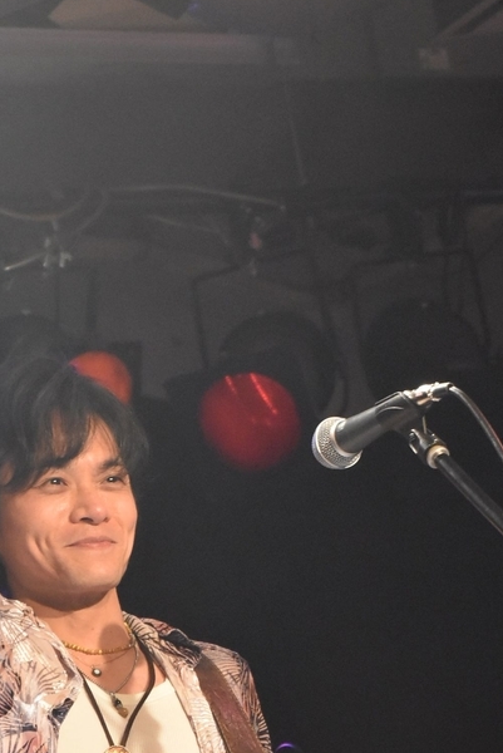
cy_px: 576
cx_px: 237
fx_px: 3640
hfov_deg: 7.9
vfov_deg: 11.8
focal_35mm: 174
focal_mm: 58
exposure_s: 1/60
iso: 4000
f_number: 5
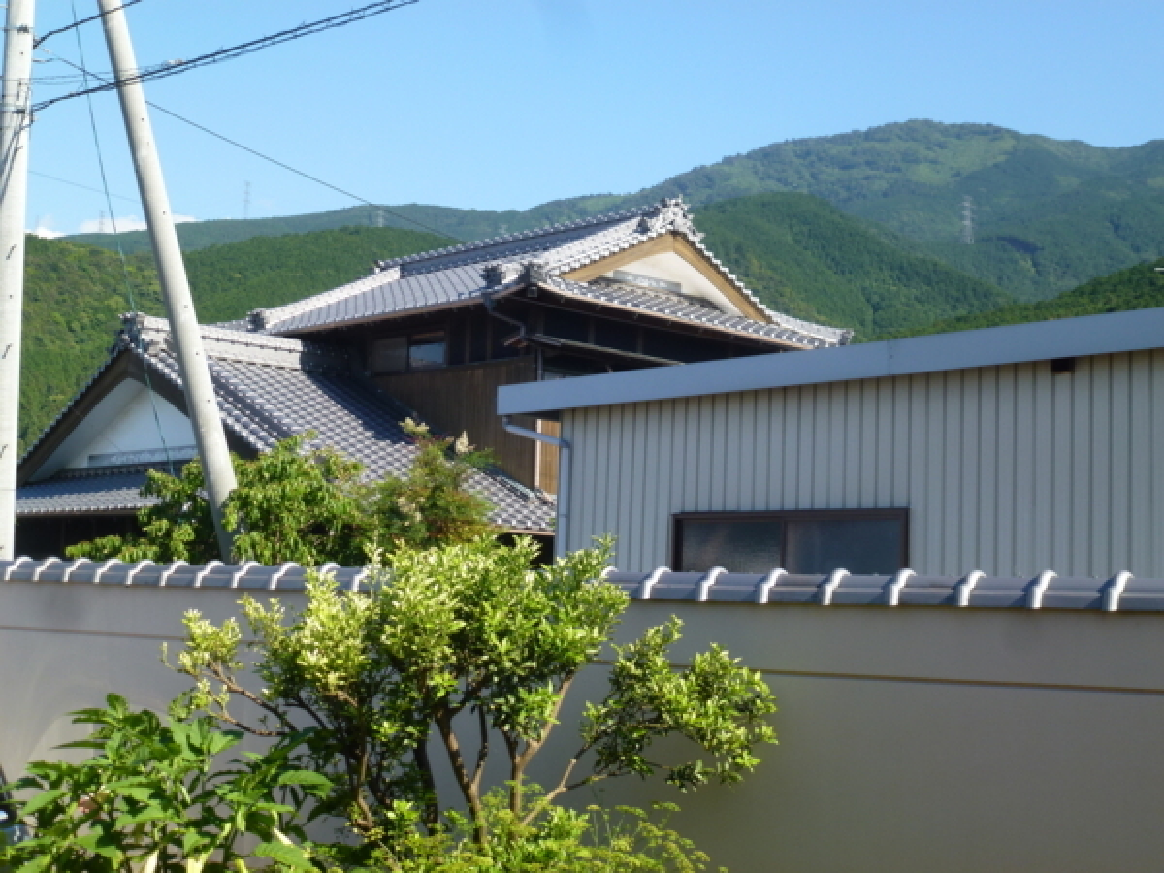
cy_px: 436
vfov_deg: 28.0
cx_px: 582
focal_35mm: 52
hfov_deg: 36.8
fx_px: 1749
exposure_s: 1/400
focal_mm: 9.4
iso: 100
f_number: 4.3
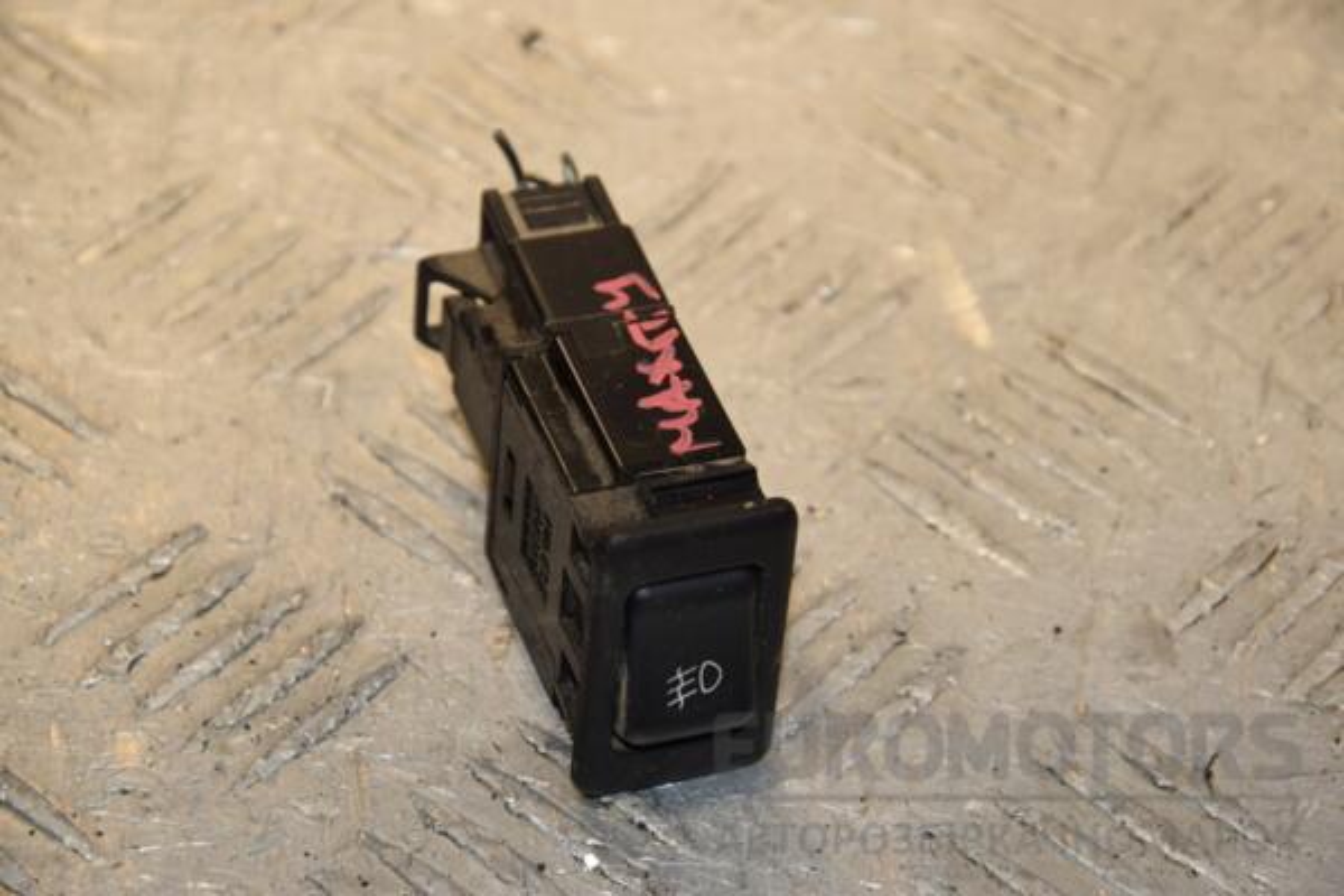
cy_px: 448
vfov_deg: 8.7
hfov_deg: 13.0
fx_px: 5880
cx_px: 672
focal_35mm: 158
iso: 800
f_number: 8
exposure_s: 1/200
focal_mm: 105
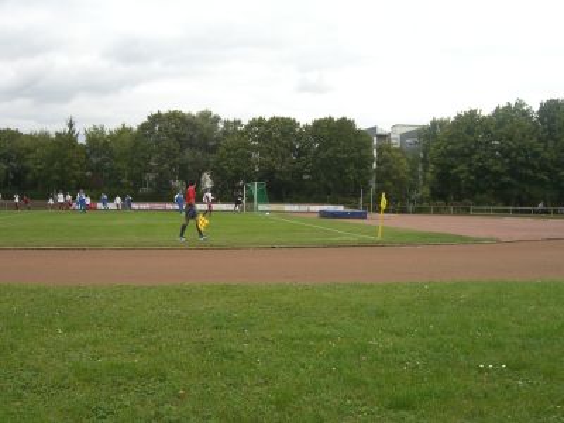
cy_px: 212
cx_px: 282
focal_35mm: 38
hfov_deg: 49.0
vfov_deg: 37.7
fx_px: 619
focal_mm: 7.9
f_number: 4
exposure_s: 1/320
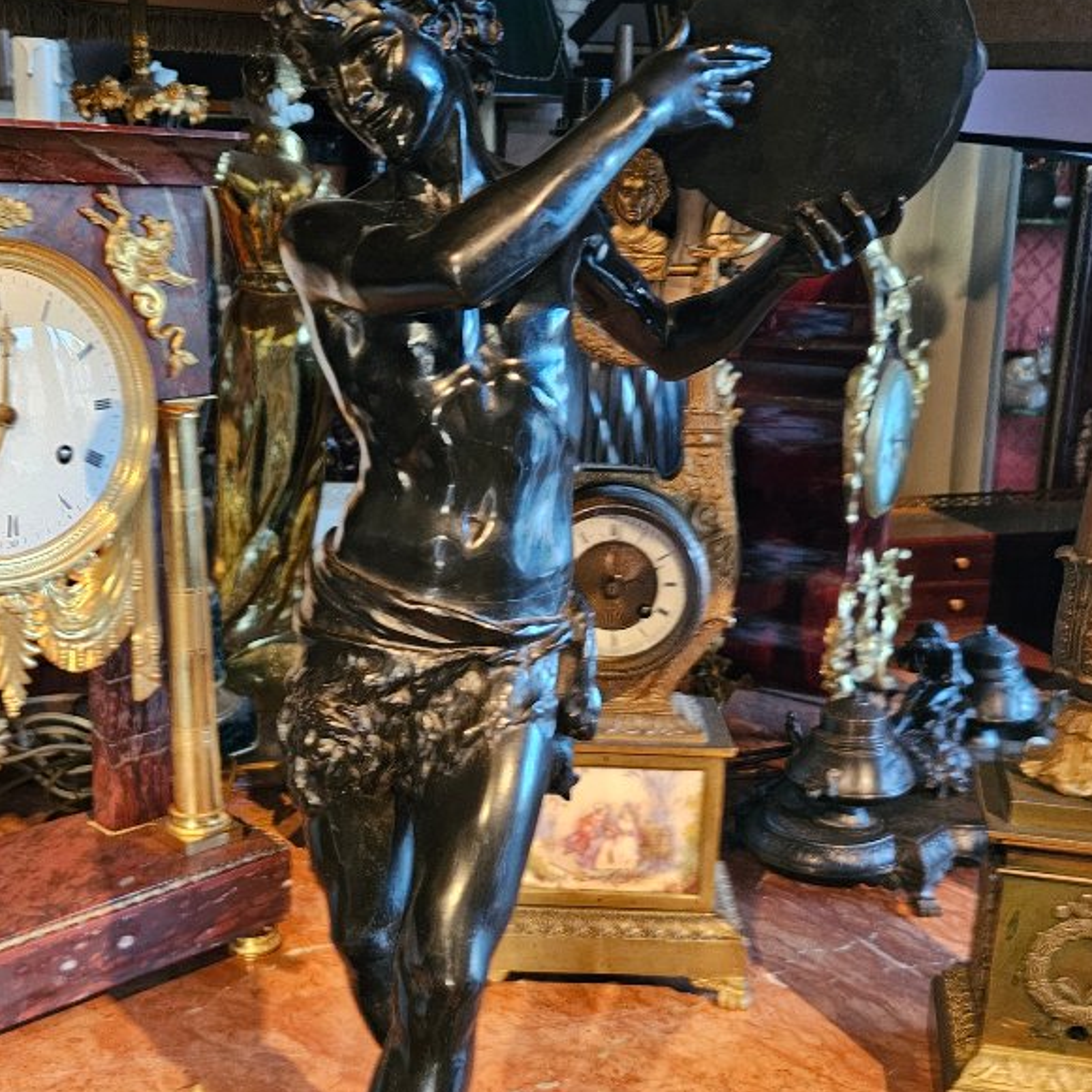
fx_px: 1499
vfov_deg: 39.9
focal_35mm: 42
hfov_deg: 40.0
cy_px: 637
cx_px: 481
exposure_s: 1/33.3
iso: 500
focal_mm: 5.4
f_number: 1.8
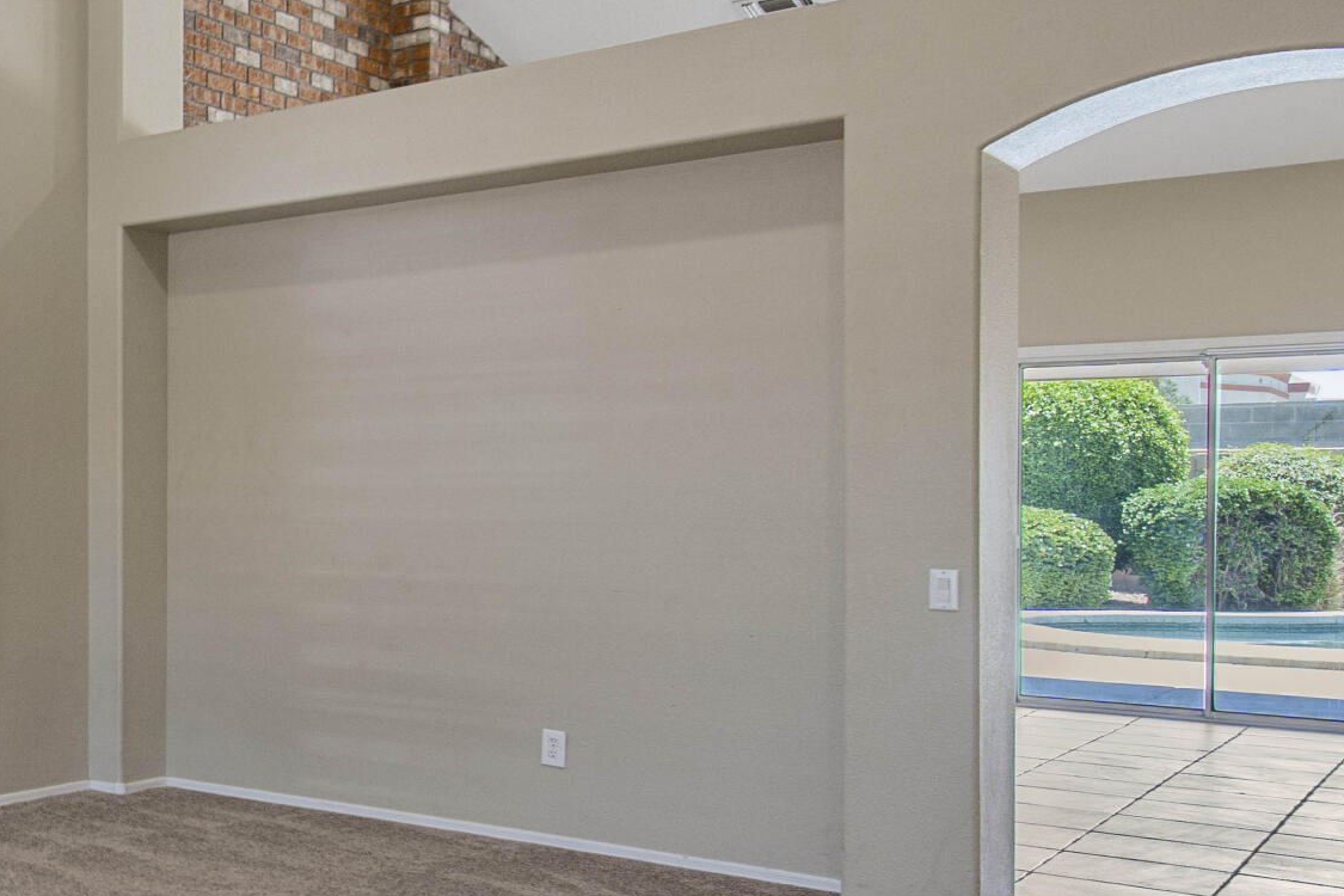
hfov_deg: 39.2
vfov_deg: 33.3
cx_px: -153
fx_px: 1493
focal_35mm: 40
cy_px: 517
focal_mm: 10
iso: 200
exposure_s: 1/13
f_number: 7.1
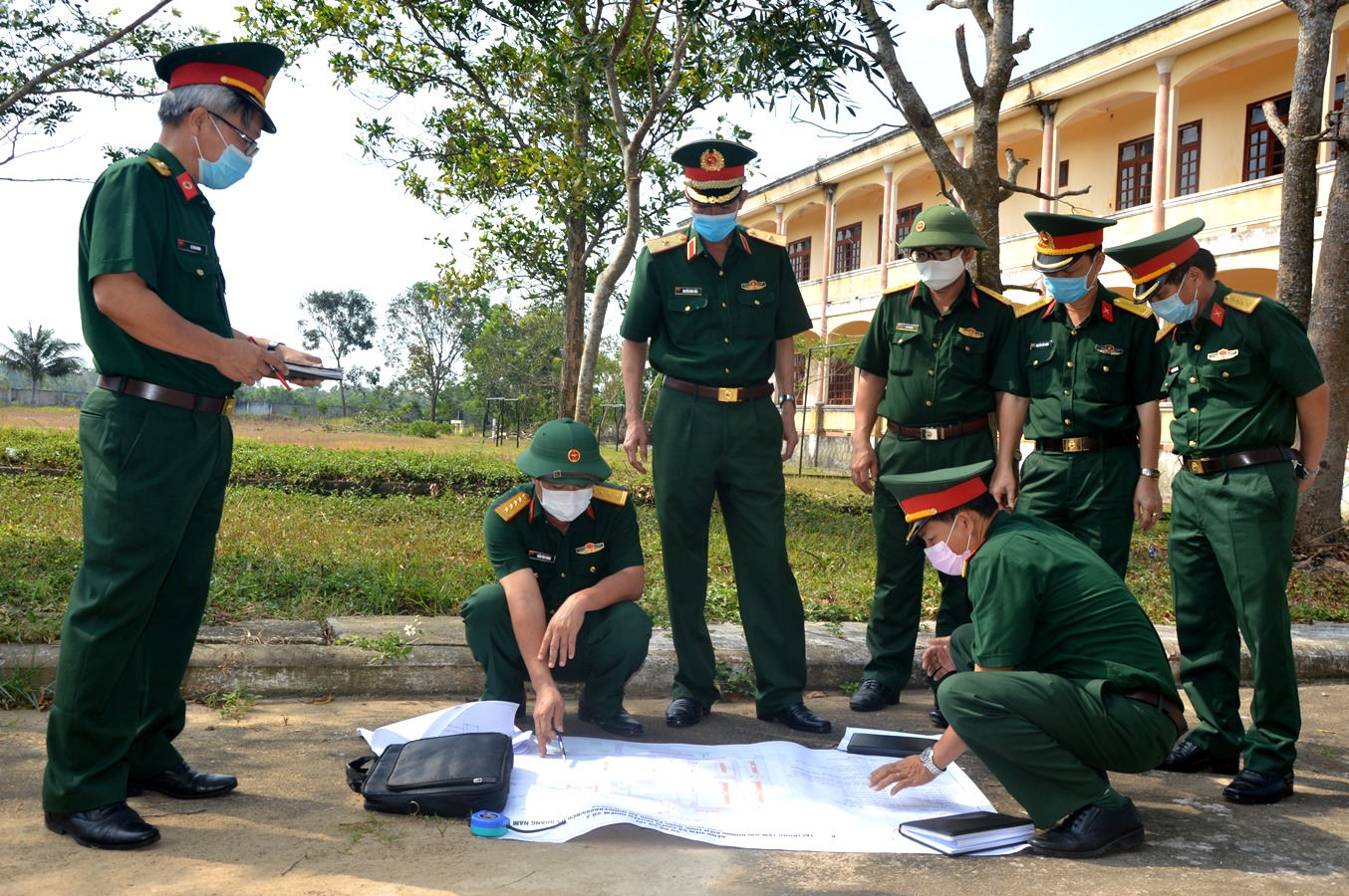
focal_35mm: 33
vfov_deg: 39.9
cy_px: 448
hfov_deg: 57.3
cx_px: 674
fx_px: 1235
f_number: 6.3
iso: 100
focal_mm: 22
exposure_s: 1/200
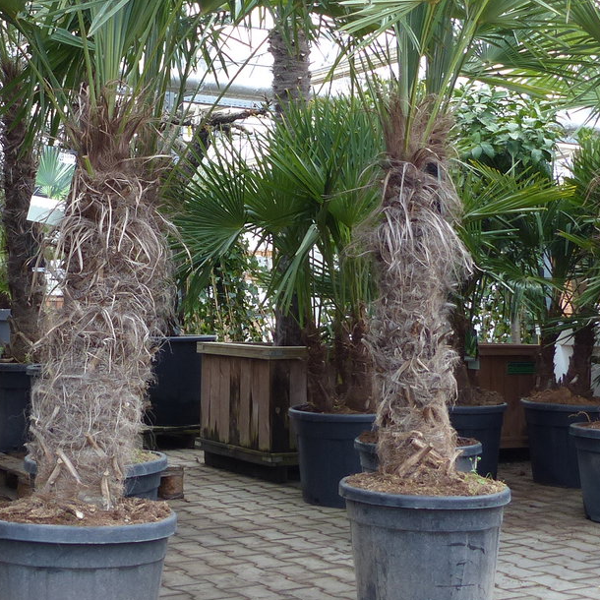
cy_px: 164
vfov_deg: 29.2
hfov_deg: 29.2
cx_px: 166
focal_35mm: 58
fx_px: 1137
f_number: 2.8
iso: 100
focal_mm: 4.5
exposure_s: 1/80
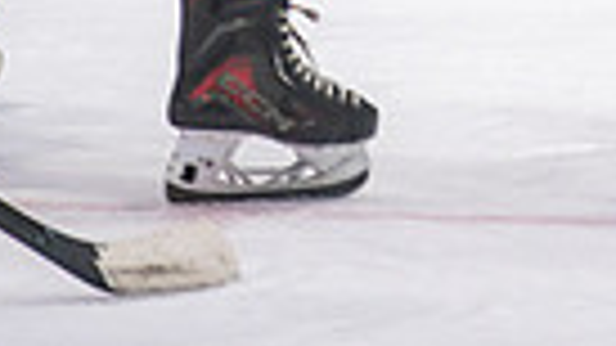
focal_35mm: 1024
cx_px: 727
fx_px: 16723
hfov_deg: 2.1
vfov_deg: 1.2
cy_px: -633
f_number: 2.8
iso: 1000
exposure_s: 1/640
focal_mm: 200
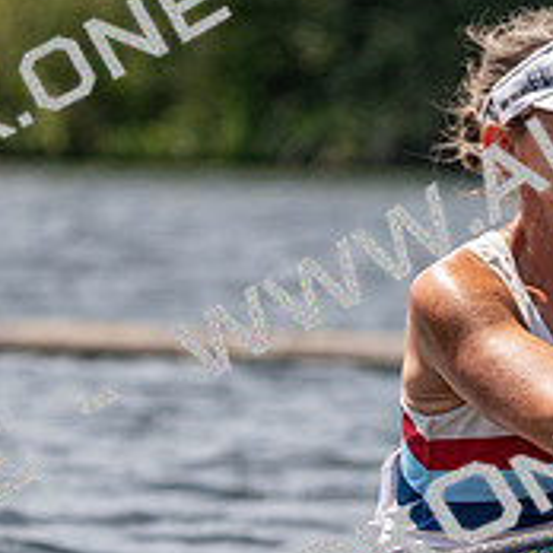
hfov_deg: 2.5
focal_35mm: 694
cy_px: 386
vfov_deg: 2.5
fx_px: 12543
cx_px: 563
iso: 250
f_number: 5.6
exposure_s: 1/2000
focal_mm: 245
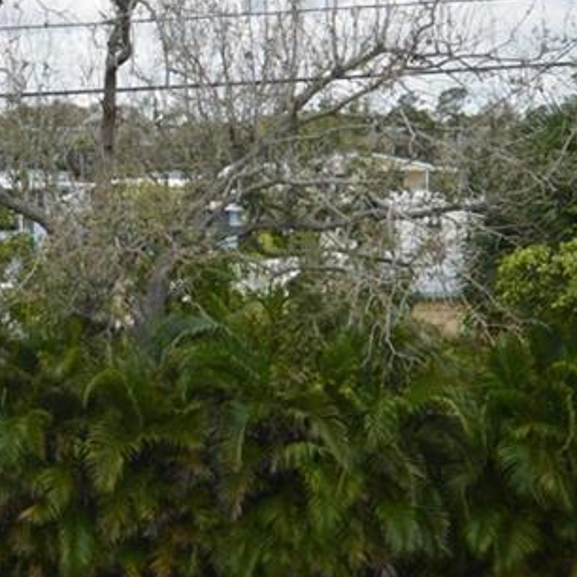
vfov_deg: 21.5
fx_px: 1509
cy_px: 406
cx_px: 79
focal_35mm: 80
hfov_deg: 21.3
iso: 100
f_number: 7.1
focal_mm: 12
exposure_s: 1/200
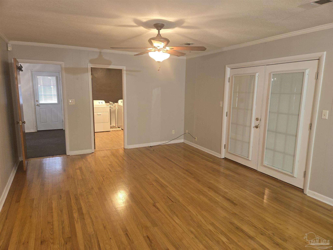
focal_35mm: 23
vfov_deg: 58.9
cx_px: 166
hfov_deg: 73.9
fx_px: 221
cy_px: 125
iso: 125
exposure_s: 1/24
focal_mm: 5.4
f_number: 1.8
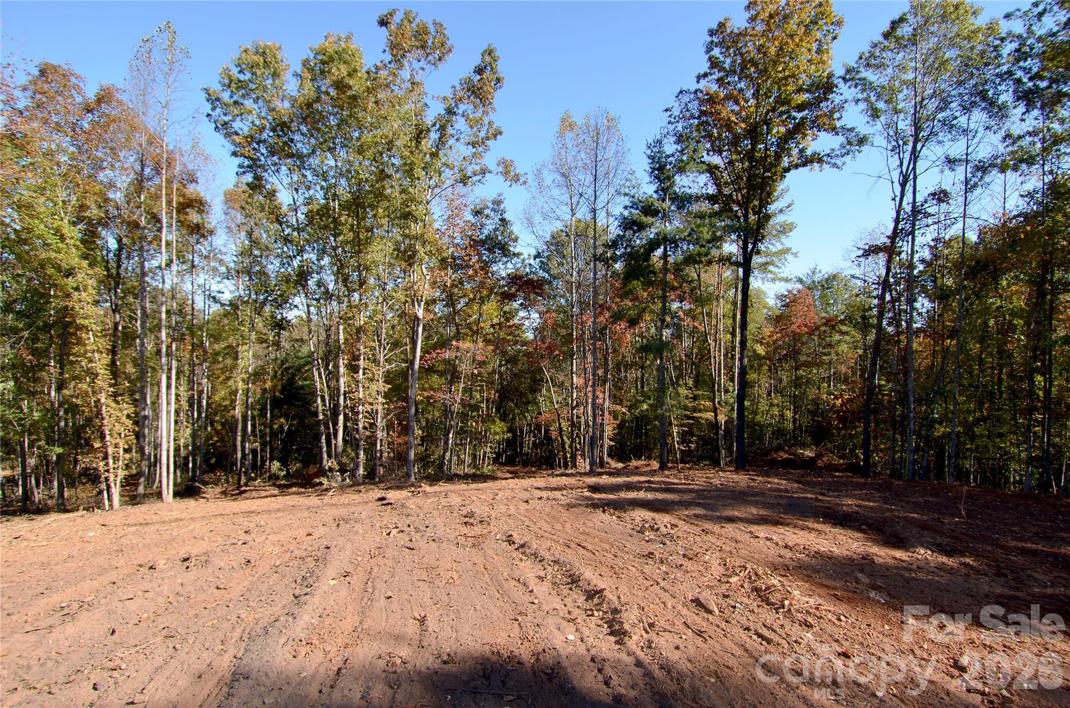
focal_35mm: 18
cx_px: 535
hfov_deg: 90.1
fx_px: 534
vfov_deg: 67.1
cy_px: 354
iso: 100
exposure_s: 1/250
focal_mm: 12
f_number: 6.3
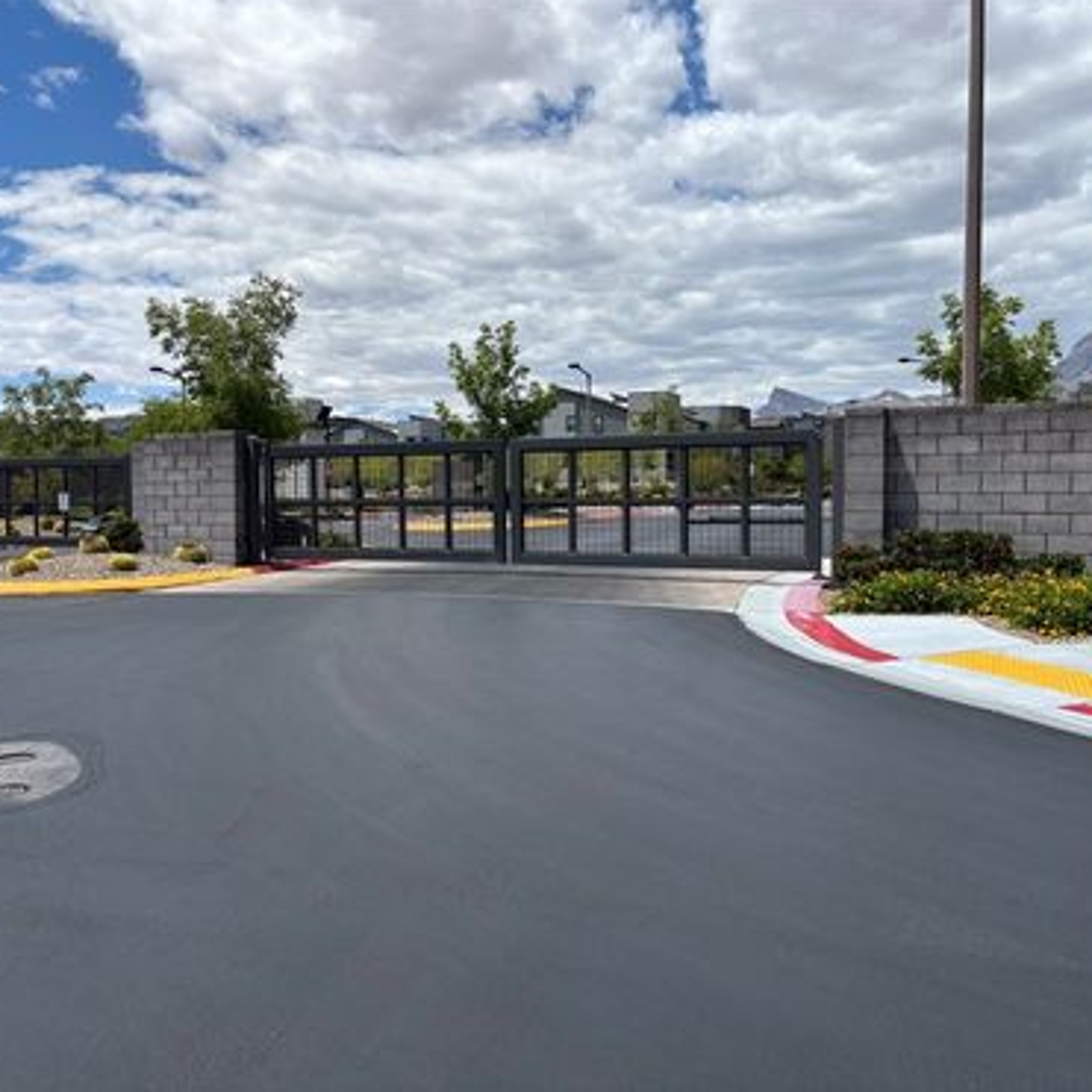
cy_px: 543
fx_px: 1106
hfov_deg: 52.5
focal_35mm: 31
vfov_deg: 52.5
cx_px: 503
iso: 50
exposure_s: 1/2639
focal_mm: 5.96
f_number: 1.6
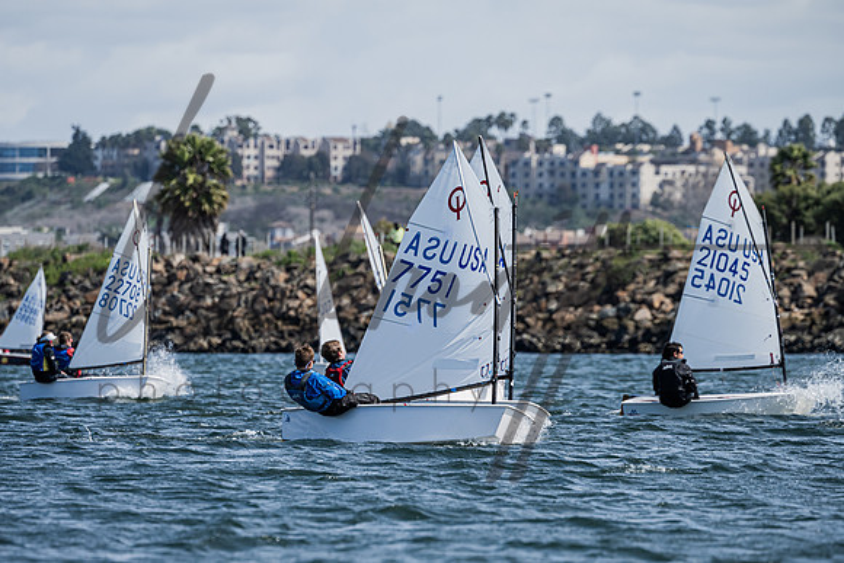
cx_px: 371
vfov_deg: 3.1
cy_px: 316
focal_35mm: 448
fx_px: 10515
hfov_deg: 4.6
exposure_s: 1/1000
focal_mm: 400
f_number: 8
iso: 320
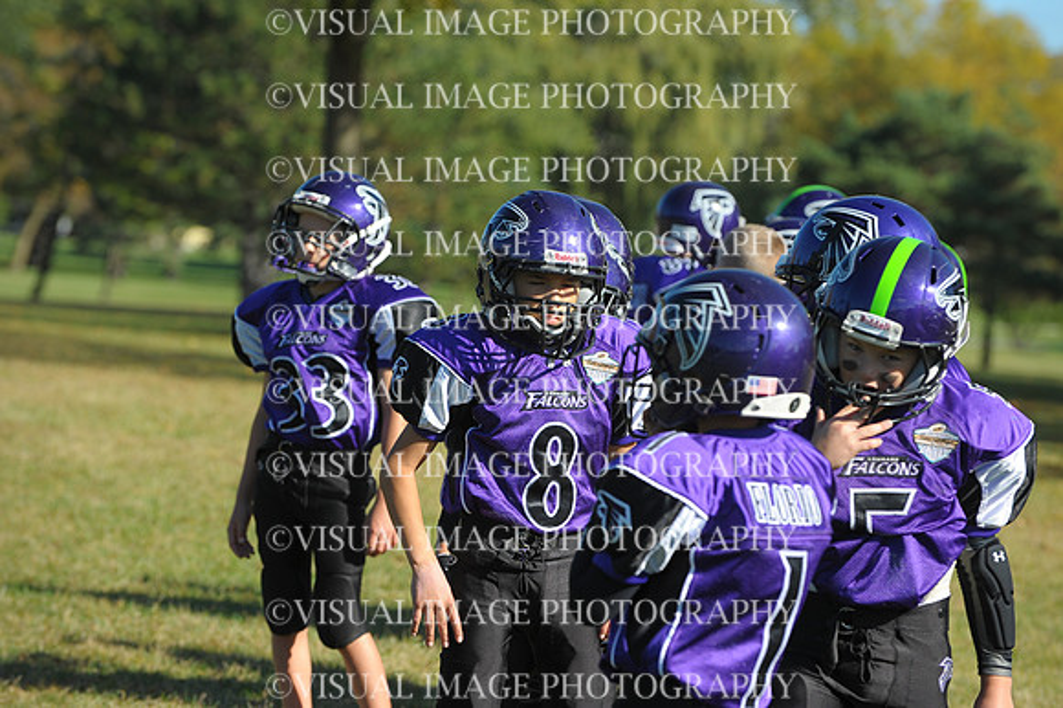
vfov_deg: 6.9
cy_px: 354
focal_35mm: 200
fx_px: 5902
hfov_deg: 10.3
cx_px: 532
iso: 400
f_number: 6.3
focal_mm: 200
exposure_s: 1/1000
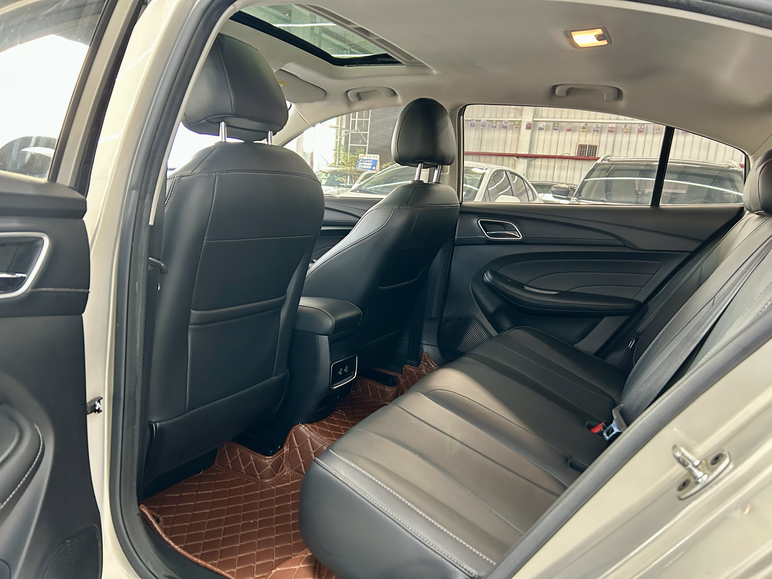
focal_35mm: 26
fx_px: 580
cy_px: 290
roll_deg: -3.6
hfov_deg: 67.3
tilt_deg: -10.2
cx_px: 386
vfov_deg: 53.1
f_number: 1.5
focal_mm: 5.7
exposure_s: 1/60
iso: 320
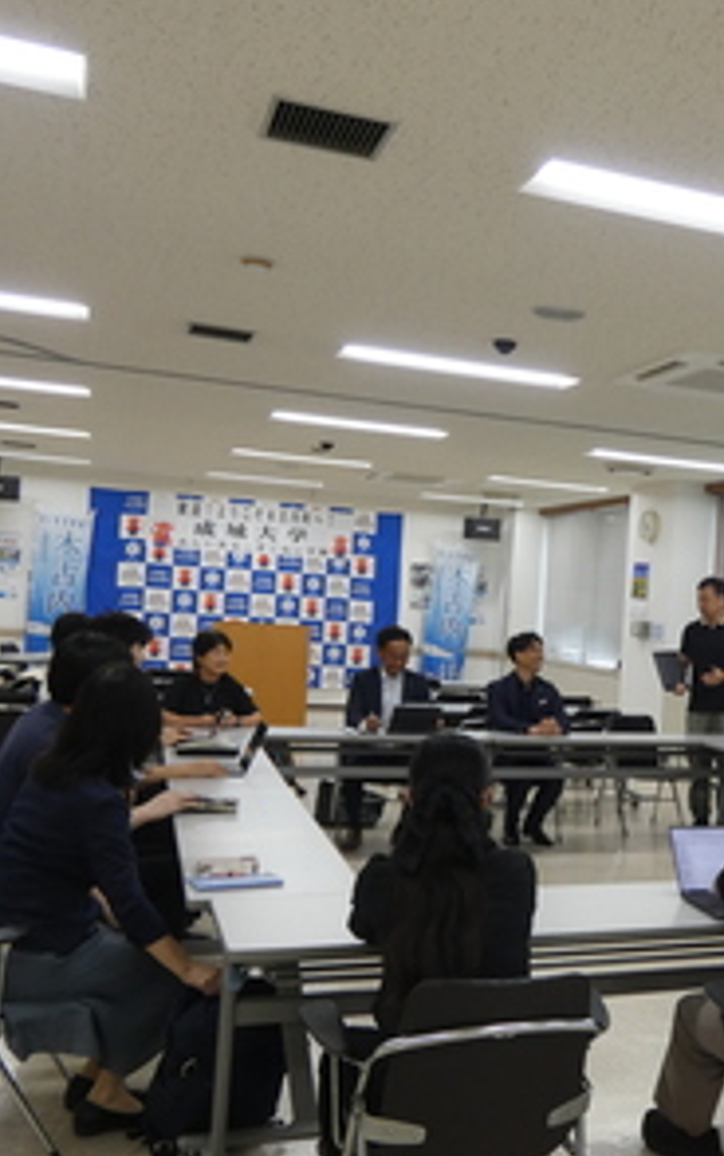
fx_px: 1230
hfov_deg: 31.3
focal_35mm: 39
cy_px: 617
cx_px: 649
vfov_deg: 50.3
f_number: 3
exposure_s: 1/80
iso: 200
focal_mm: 4.3
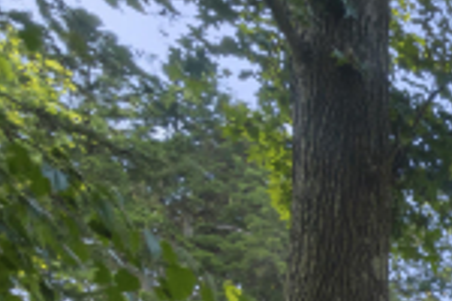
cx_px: 1076
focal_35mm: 75
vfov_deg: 14.7
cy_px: 614
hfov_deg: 15.3
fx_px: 942
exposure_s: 1/60
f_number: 8
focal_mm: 10
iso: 400
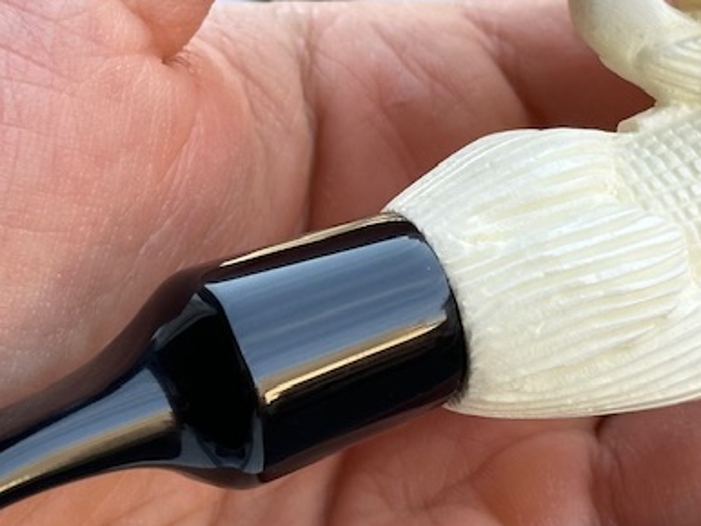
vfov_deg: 9.3
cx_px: 378
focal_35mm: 159
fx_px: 3222
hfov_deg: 12.4
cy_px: 158
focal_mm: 6.86
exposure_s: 1/337
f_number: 1.78
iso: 64
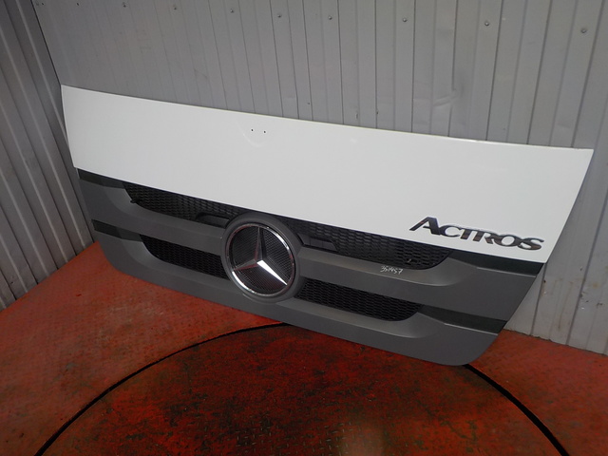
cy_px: 228
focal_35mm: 30
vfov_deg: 46.8
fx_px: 527
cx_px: 304
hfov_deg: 60.0
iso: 125
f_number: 3.3
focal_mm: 4.1
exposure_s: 1/100
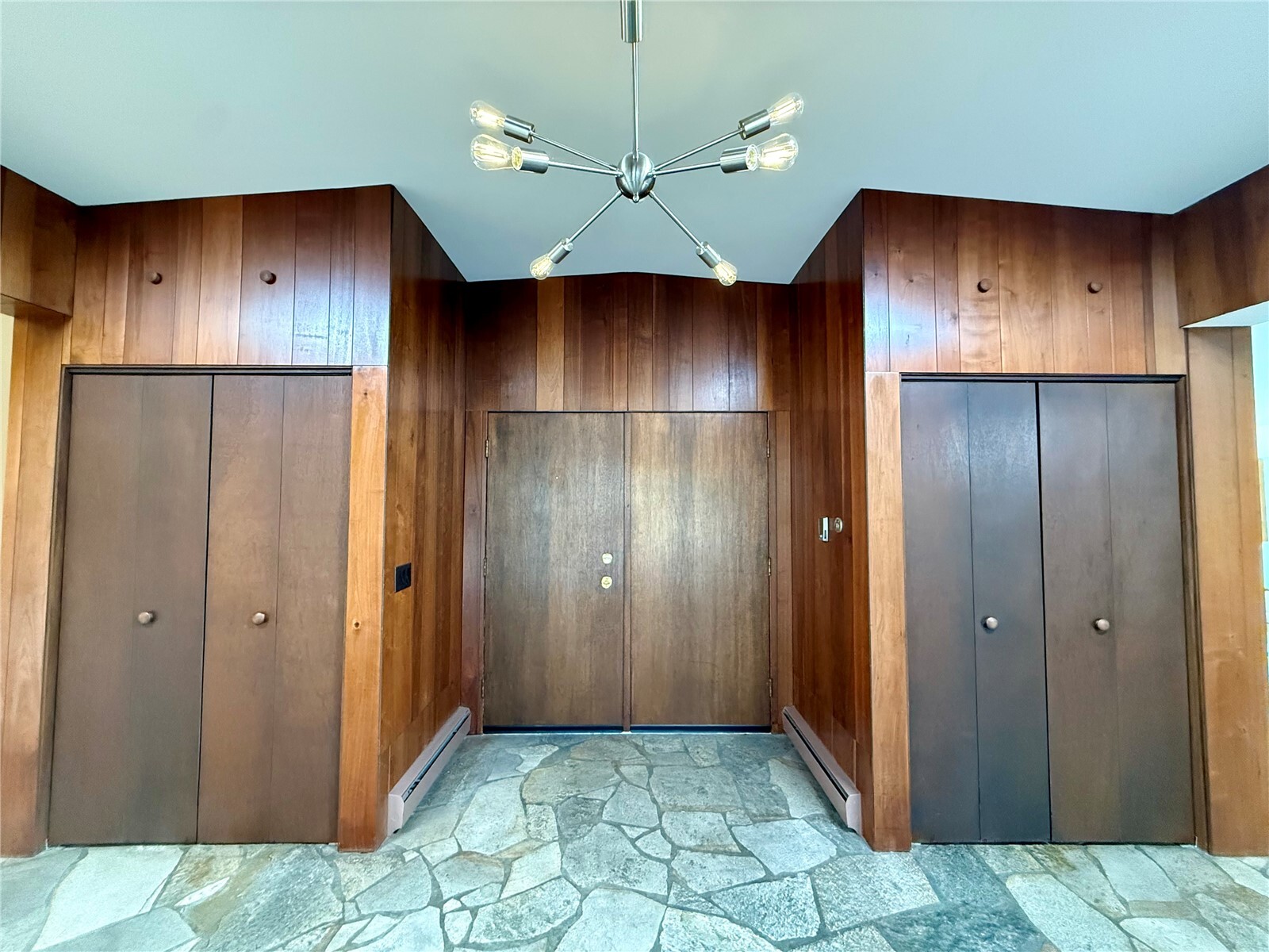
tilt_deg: +2.8
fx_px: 513
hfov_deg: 102.1
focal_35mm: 14
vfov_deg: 85.7
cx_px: 634
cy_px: 476
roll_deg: -0.2
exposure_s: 1/60
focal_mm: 2.22
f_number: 2.2
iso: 800
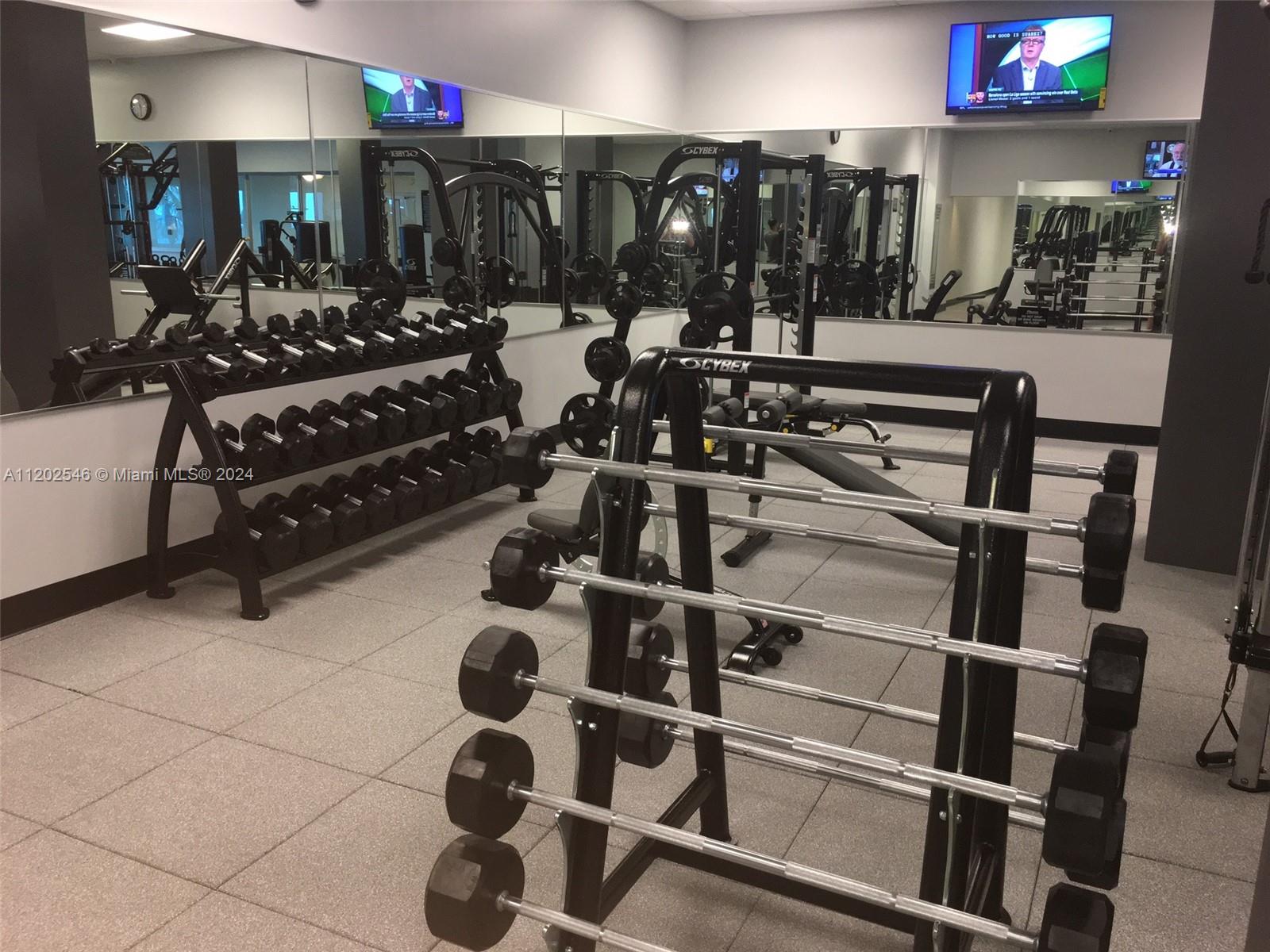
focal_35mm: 29
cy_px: 476
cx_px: 635
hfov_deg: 61.7
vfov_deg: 48.2
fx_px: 1064
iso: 80
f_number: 2.2
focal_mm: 4.15
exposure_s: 1/30
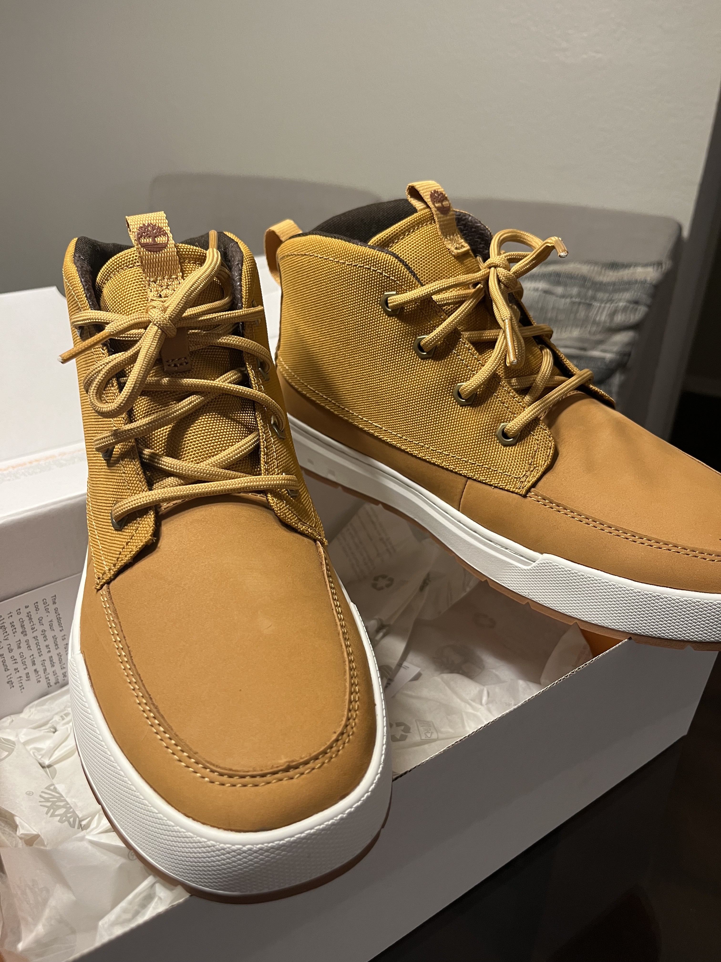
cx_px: 360
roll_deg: +0.5
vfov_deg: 67.3
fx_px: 722
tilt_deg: -31.0
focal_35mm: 26
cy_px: 481
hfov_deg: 53.1
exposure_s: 1/60
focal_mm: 5.1
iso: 160
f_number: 1.6
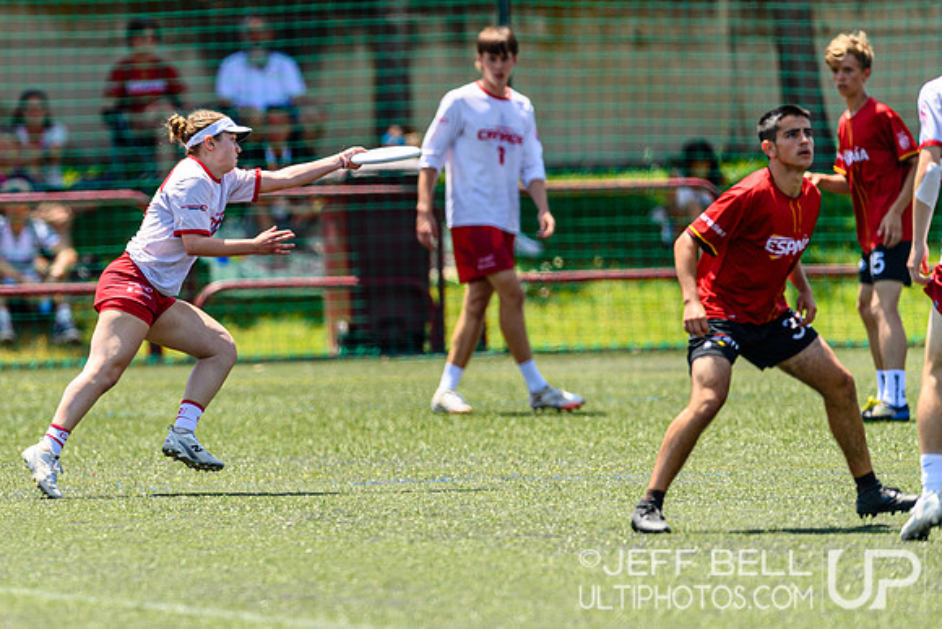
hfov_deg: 3.4
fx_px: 15794
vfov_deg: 2.3
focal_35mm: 603
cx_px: 231
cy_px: 314
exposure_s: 1/1250
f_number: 3.2
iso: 100
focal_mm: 400
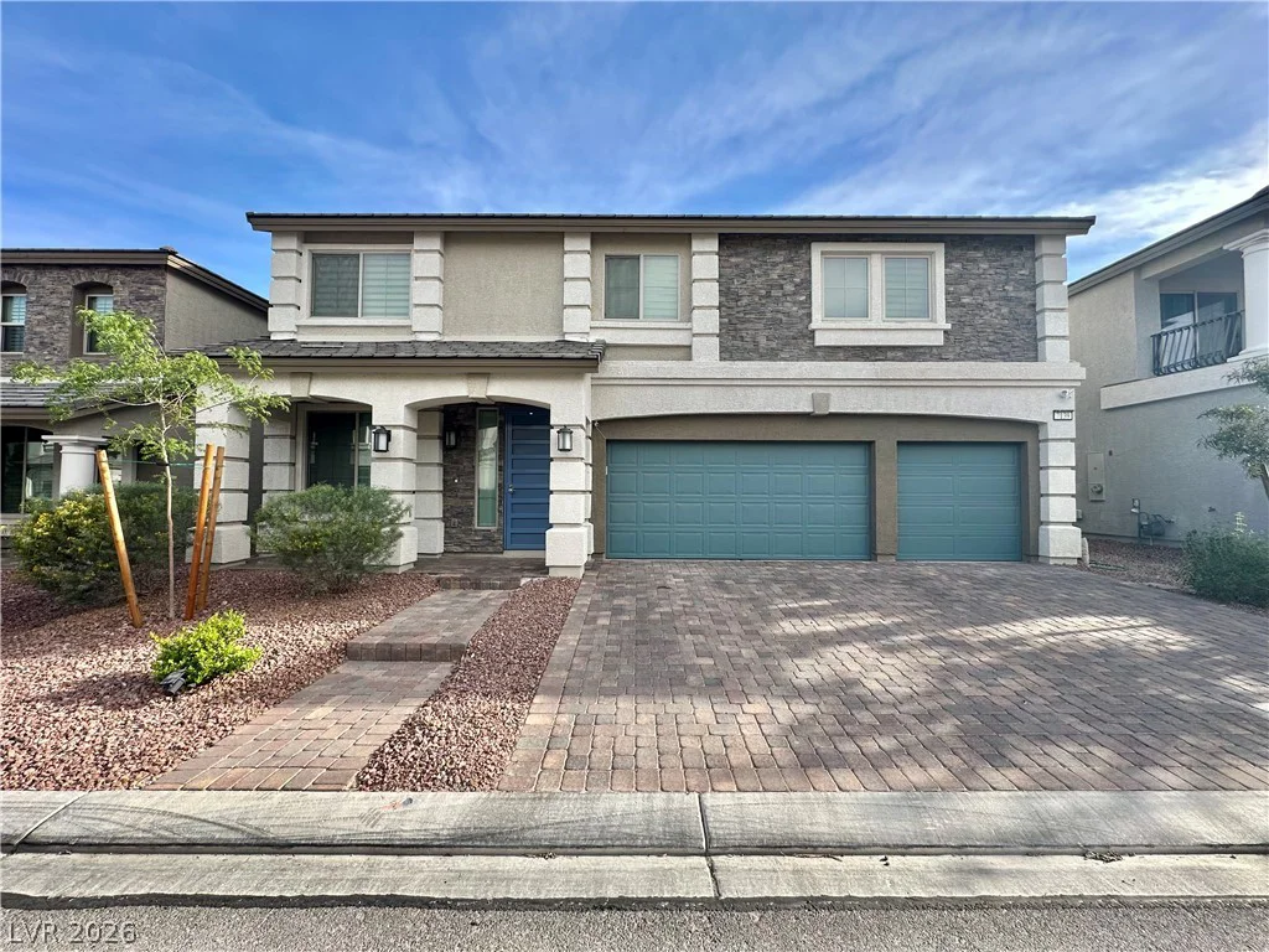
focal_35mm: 14
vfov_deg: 85.7
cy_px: 476
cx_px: 634
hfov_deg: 102.1
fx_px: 513
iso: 40
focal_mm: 2.22
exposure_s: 1/556
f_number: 2.2
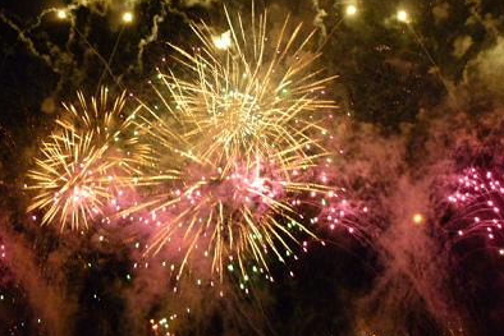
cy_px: 125
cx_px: 242
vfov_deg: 34.1
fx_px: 546
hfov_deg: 49.5
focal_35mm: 39
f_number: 2.8
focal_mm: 5.5
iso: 640
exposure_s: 1/30
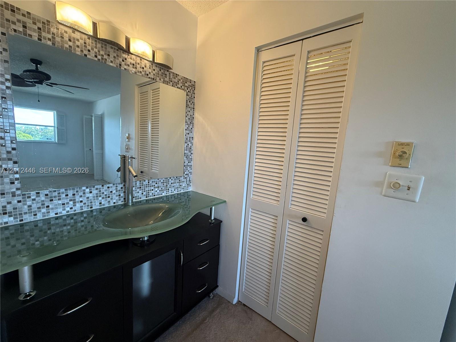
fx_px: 184
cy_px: 171
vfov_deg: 85.7
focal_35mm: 14
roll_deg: -3.2
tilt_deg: -8.1
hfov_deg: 102.1
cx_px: 228
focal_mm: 2.22
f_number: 2.2
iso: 200
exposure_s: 1/120
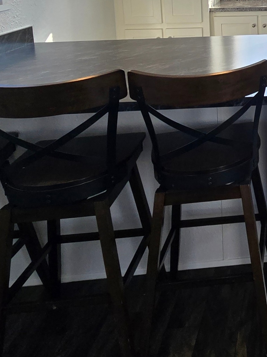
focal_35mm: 40
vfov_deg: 41.9
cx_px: 362
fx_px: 412
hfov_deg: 28.3
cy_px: 17
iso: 50
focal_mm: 2.2
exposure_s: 1/194
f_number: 2.2
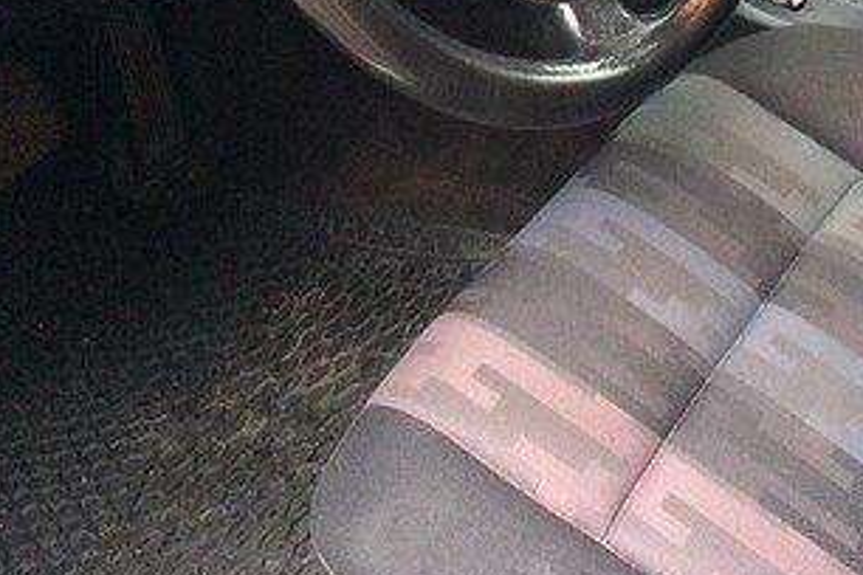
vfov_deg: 20.0
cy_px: -63
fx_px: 1558
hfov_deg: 30.1
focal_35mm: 65
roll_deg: +0.2
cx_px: 716
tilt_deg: -33.4
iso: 320
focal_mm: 4.15
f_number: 2.2
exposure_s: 1/25
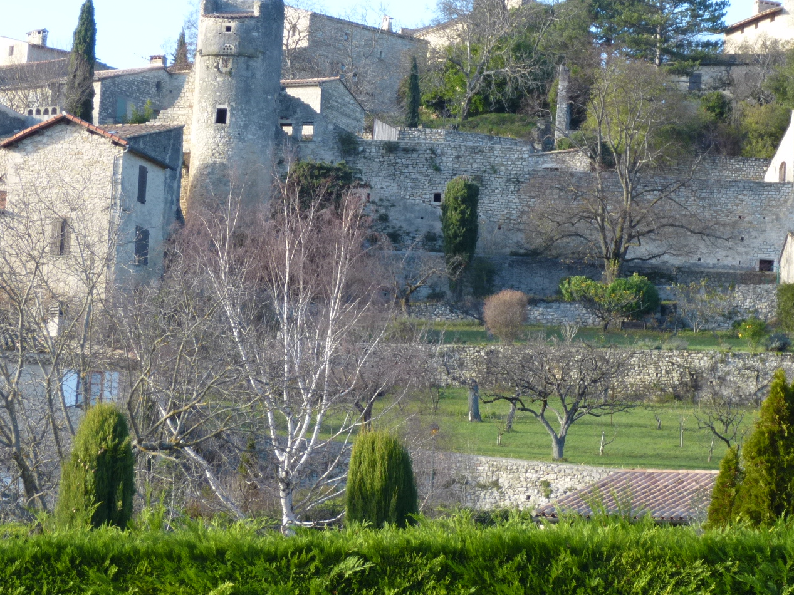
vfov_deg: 10.7
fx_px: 3188
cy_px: 283
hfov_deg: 14.2
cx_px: 439
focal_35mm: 139
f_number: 5
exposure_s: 1/80
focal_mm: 15.3
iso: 100
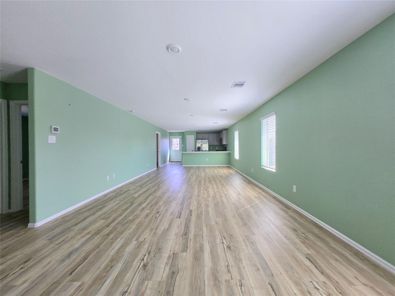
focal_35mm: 13
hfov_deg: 106.2
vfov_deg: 89.9
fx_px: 148
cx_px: 198
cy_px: 148
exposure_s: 1/60
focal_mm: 1.7
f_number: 2.2
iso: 64
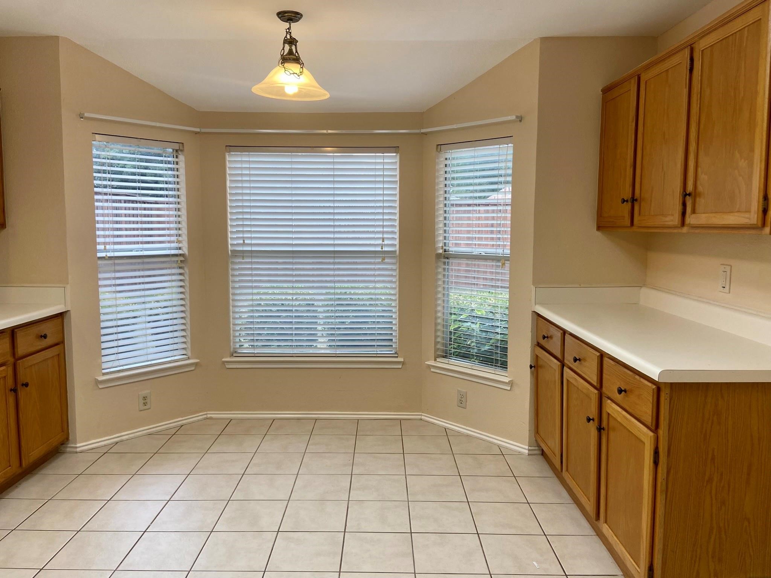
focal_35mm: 26
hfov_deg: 67.3
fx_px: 579
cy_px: 289
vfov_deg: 53.1
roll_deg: +0.1
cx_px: 386
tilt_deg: -5.9
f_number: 1.8
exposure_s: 1/120
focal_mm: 4.25
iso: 64
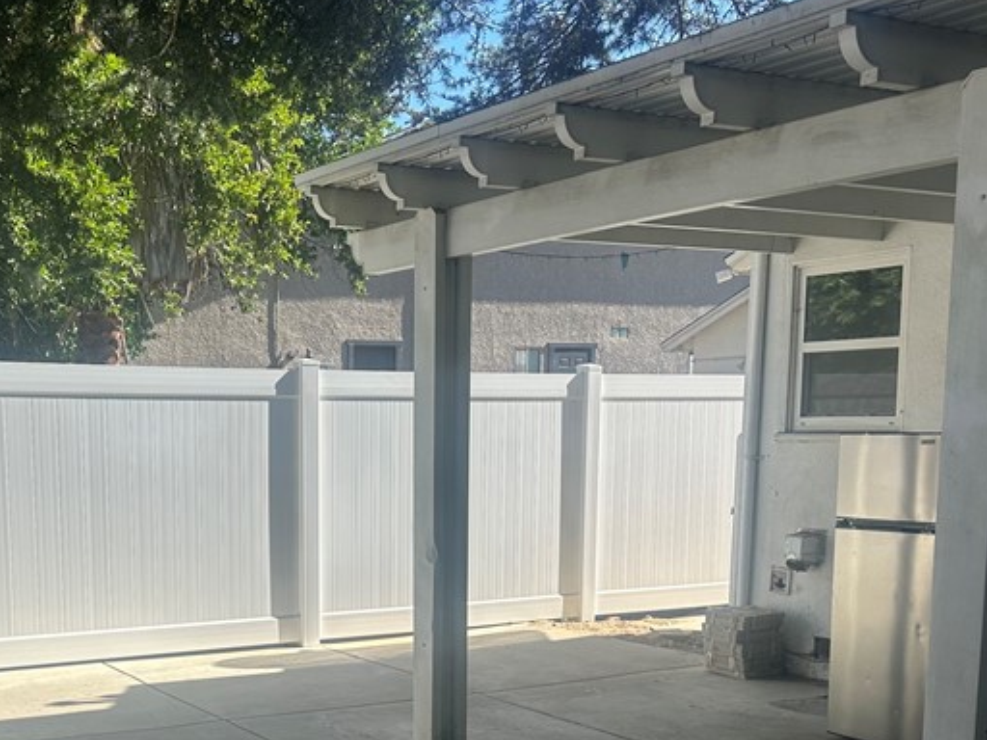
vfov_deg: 29.4
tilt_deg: -8.2
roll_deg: +0.6
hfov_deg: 38.9
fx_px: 1369
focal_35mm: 48
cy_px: 621
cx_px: 287
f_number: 1.78
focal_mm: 6.86
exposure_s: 1/3155
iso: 80
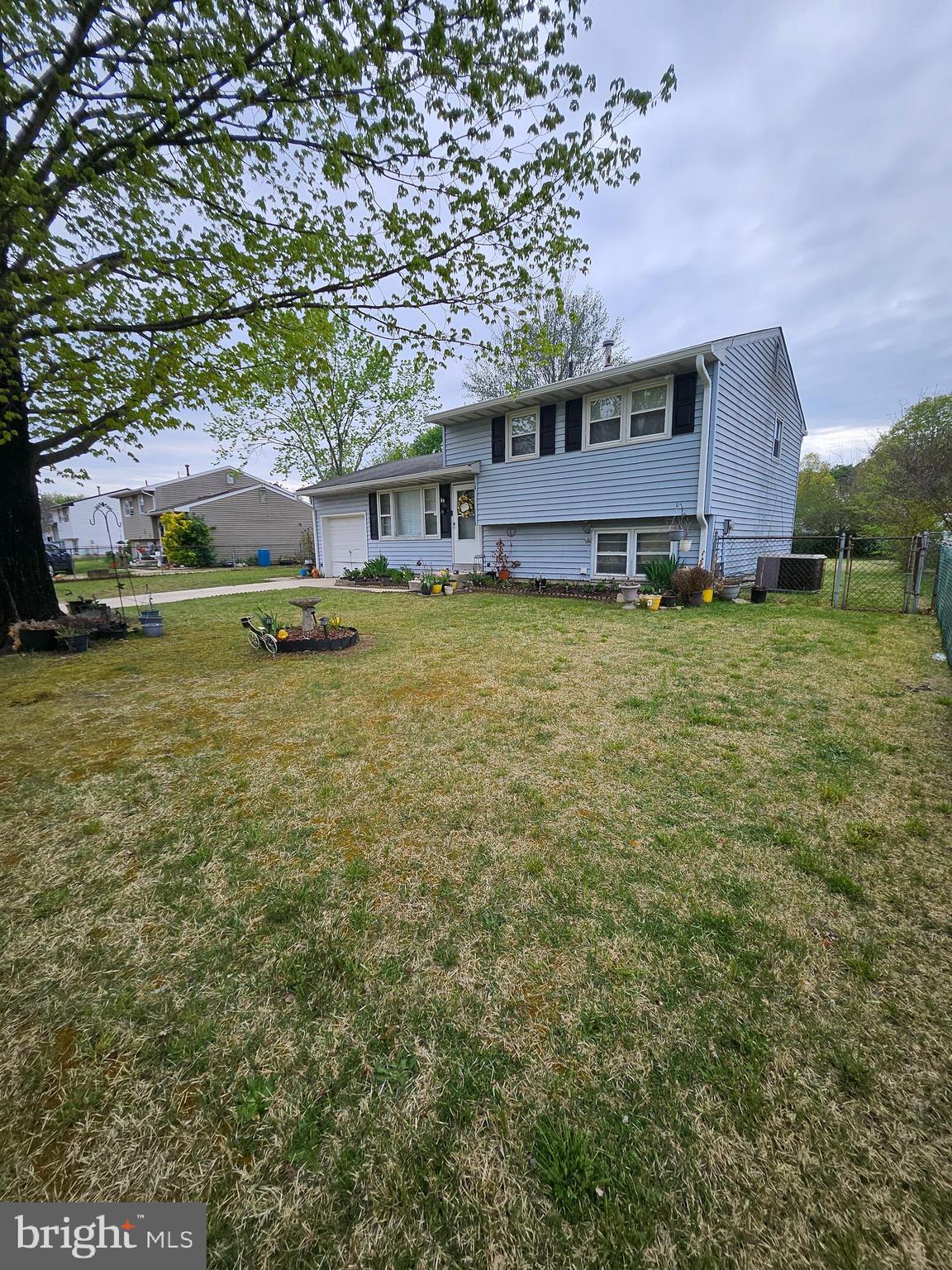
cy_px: 635
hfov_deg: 89.9
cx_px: 476
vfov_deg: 106.2
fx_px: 477
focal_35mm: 13
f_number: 2.2
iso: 32
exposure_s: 1/803
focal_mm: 1.74
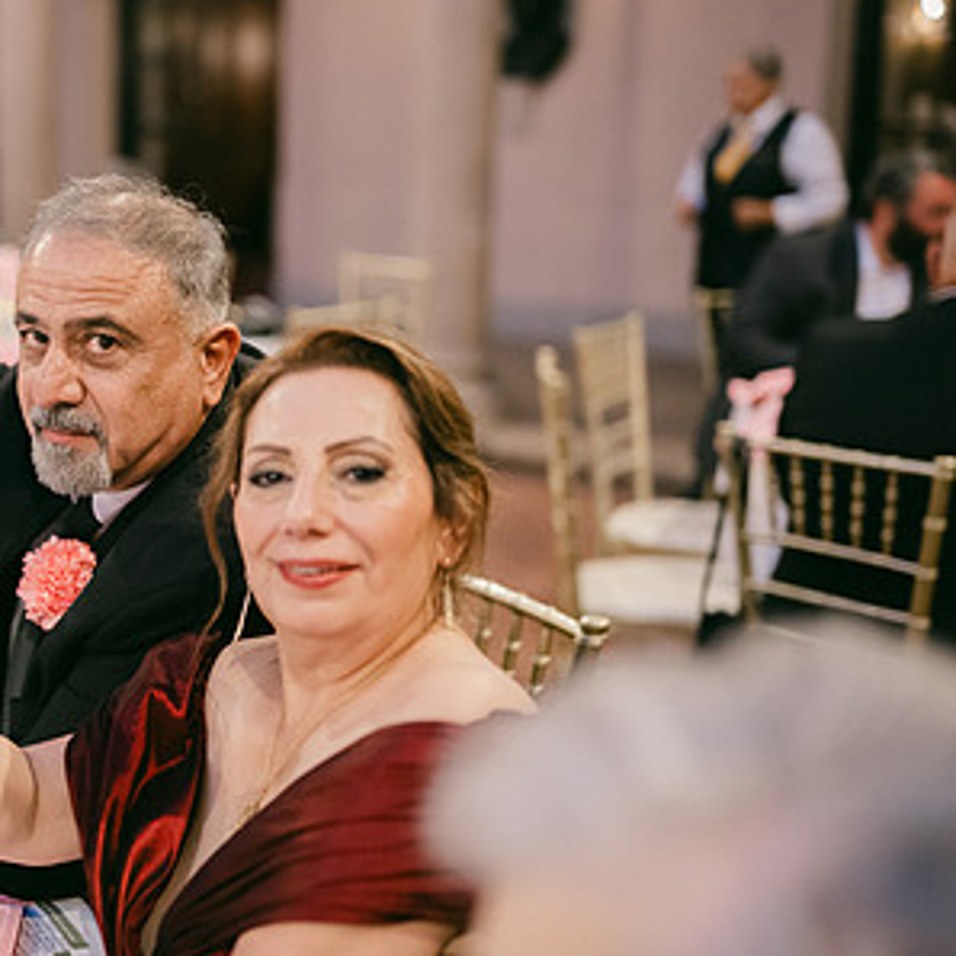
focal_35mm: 58
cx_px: 83
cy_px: 460
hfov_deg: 28.3
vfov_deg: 29.5
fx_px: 1812
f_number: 1.2
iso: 2000
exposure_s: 1/250
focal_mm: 35
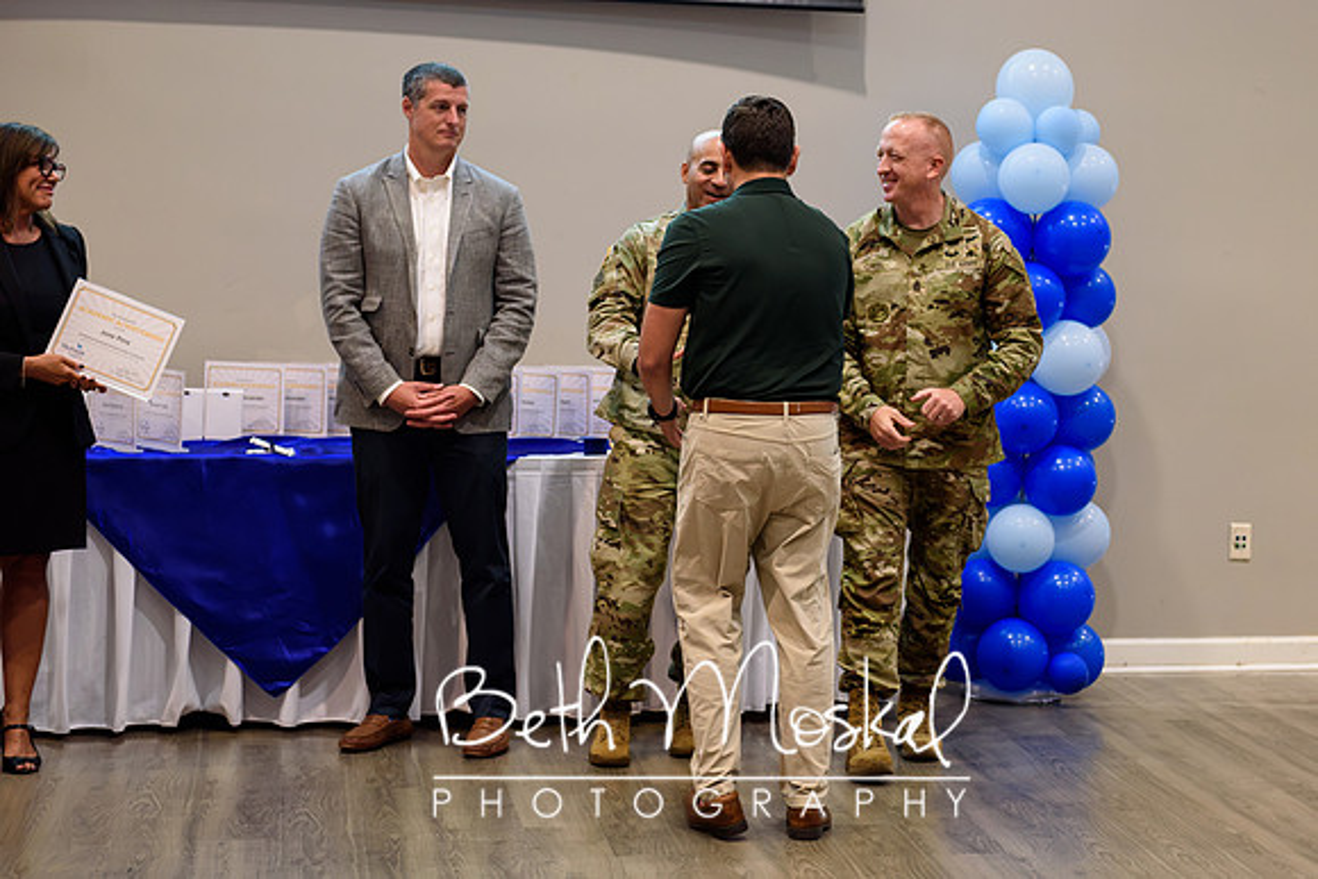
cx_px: 854
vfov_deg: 17.0
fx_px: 2943
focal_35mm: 80
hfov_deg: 25.1
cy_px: 334
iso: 1000
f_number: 2.8
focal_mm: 62
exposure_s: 1/160
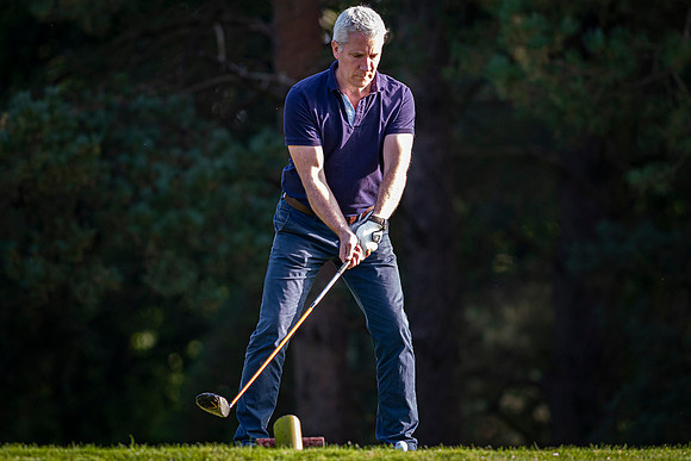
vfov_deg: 2.9
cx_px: 346
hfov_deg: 4.3
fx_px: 9194
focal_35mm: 479
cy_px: 230
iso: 1000
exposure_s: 1/1250
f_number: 2.8
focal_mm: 300
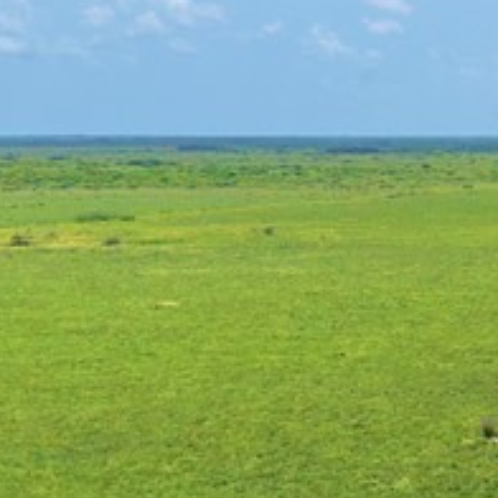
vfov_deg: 14.6
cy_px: 755
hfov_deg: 13.6
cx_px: 968
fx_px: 1807
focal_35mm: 111
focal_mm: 8.67
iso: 200
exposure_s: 1/6400
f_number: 1.8
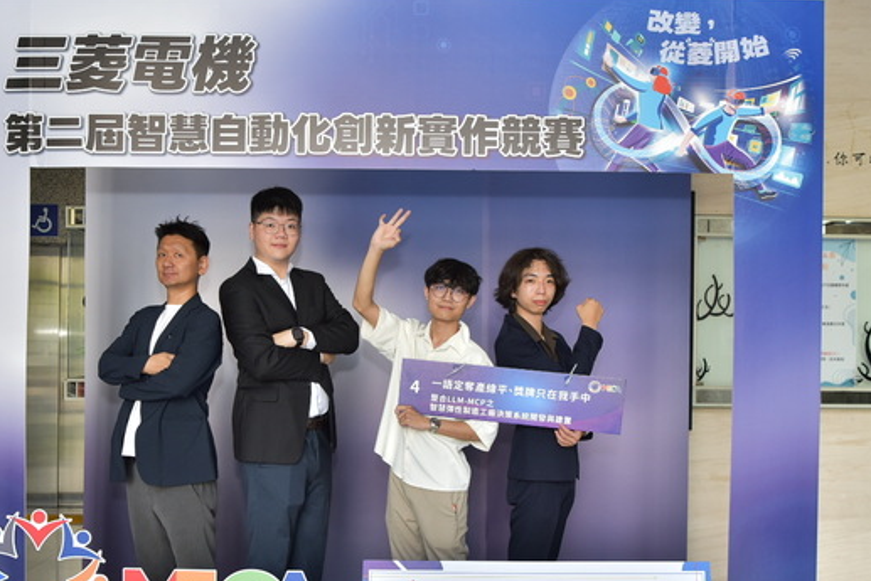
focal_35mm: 42
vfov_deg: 31.8
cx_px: 394
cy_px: 361
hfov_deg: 46.3
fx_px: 1016
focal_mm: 31
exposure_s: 1/160
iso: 400
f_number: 4.5
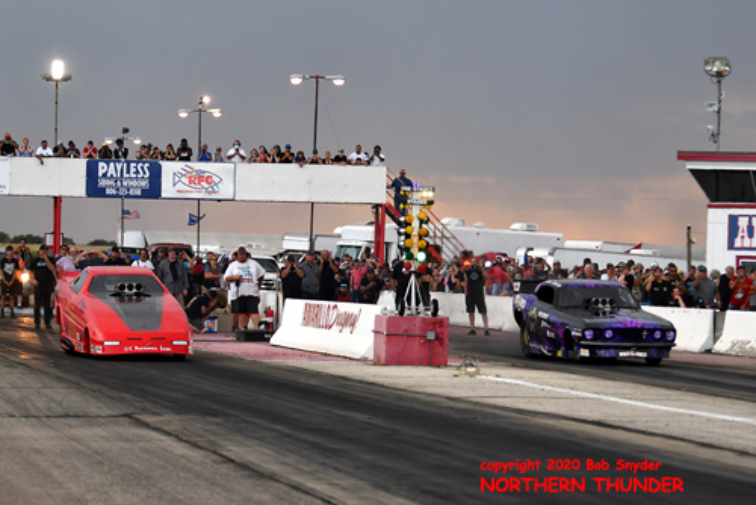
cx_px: 378
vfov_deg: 13.1
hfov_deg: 19.4
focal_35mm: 105
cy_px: 252
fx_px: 2206
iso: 320
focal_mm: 70
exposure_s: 1/800
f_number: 2.8
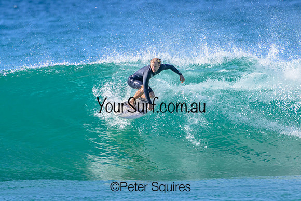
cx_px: 150
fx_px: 8363
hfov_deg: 2.1
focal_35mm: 1000
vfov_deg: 1.4
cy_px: 100
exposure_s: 1/2000
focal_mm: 1000
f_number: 11
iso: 2000
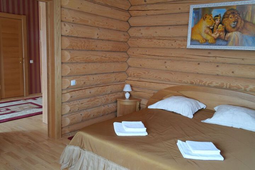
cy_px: 85
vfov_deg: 45.0
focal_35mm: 29
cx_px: 128
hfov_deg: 63.7
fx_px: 205
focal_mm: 19
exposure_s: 1/40
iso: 400
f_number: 3.8
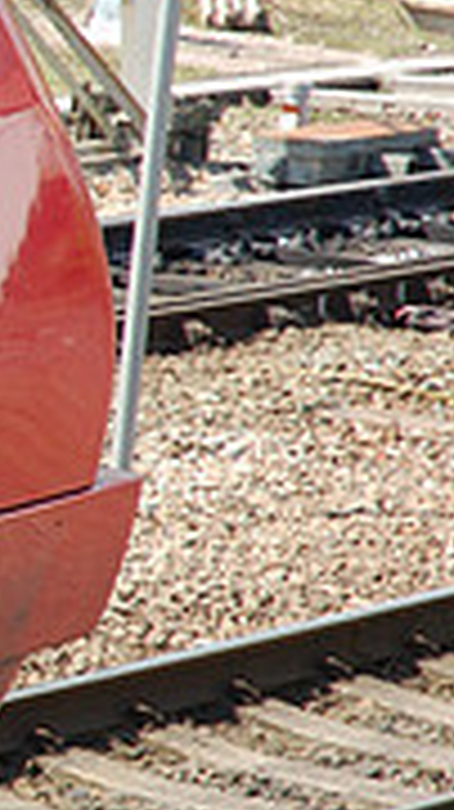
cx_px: -818
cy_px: 333
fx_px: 7590
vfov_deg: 6.1
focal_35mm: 354
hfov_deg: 3.4
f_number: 5.6
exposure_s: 1/500
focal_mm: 70
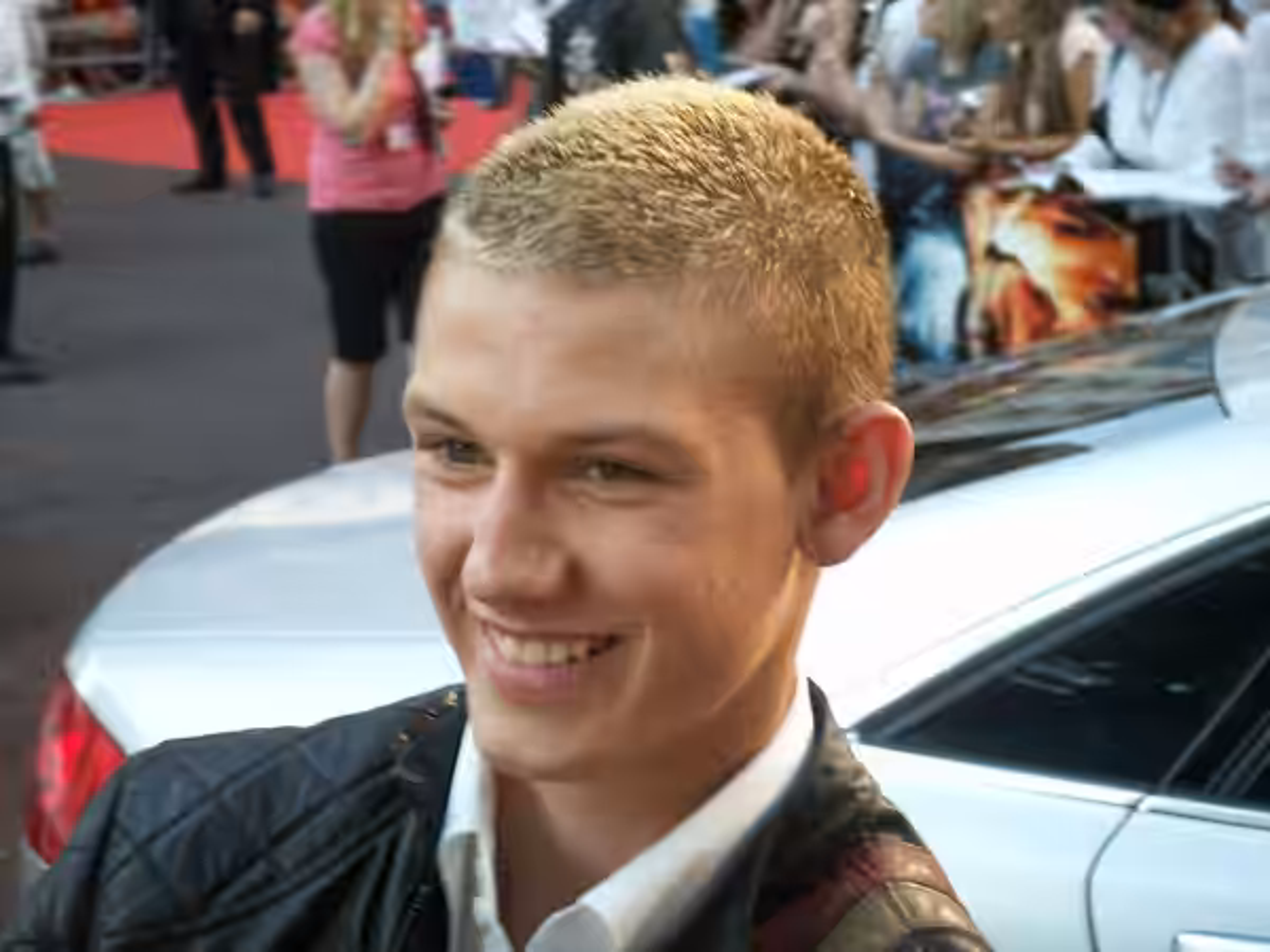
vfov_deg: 17.4
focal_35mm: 85
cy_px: 476
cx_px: 635
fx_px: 3119
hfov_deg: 23.0
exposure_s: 1/60
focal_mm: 17.6
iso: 50
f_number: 3.5
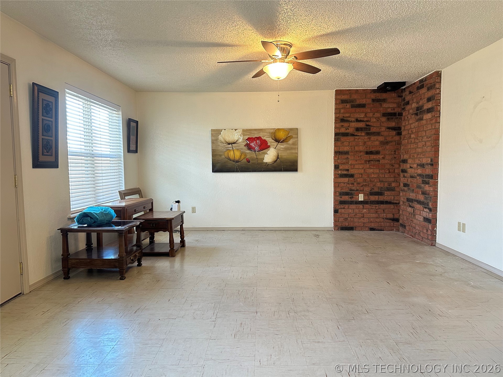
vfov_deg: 56.8
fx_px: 349
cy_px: 188
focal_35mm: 24
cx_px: 252
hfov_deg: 71.6
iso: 250
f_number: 1.78
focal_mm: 6.86
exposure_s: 1/60
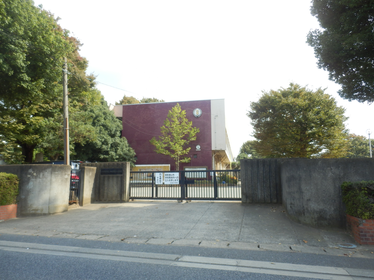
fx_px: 259
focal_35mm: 24
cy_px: 140
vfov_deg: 56.8
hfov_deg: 71.6
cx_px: 187
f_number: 3
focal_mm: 4.2
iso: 80
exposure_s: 1/320
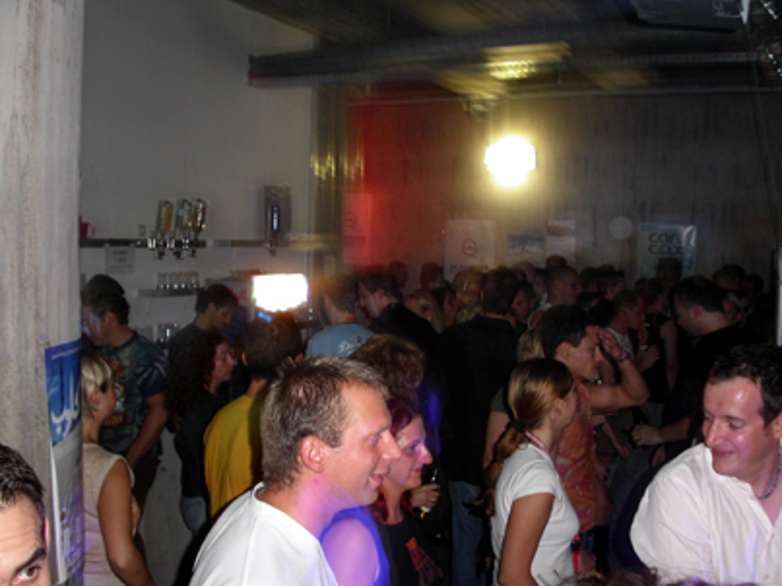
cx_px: 391
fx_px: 858
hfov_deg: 49.0
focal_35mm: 38
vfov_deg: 37.7
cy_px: 293
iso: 100
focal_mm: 7.8
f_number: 2.8
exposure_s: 1
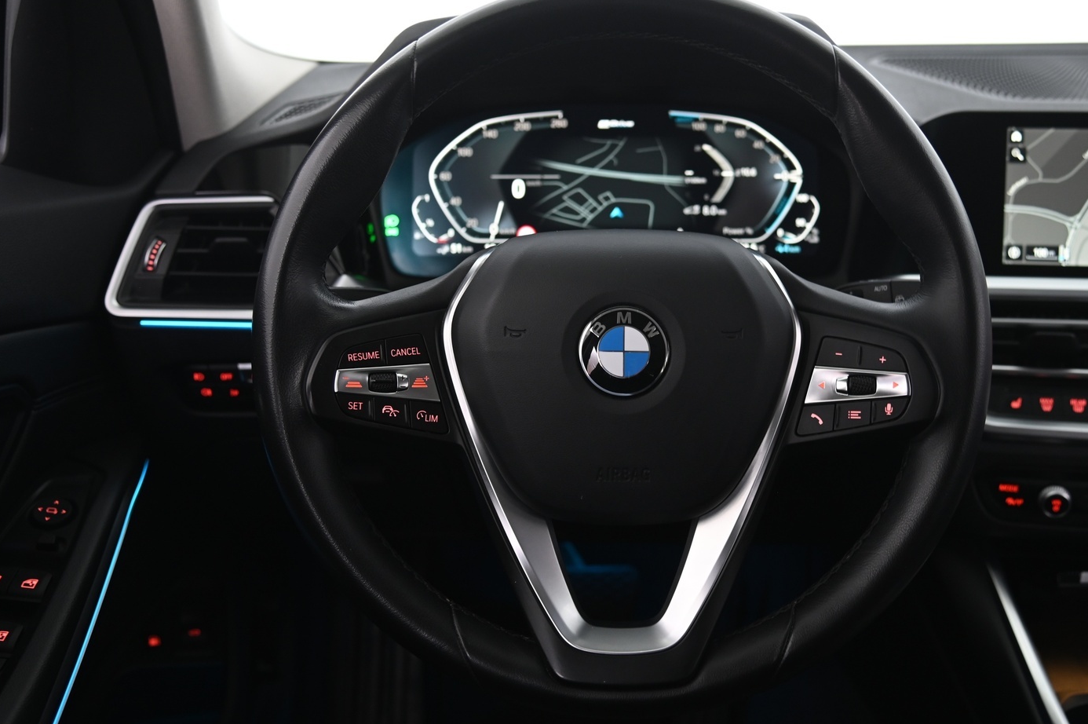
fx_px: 1238
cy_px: 367
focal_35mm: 41
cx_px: 601
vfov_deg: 32.6
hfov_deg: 47.4
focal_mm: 35
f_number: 4
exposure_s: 1/10
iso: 1000
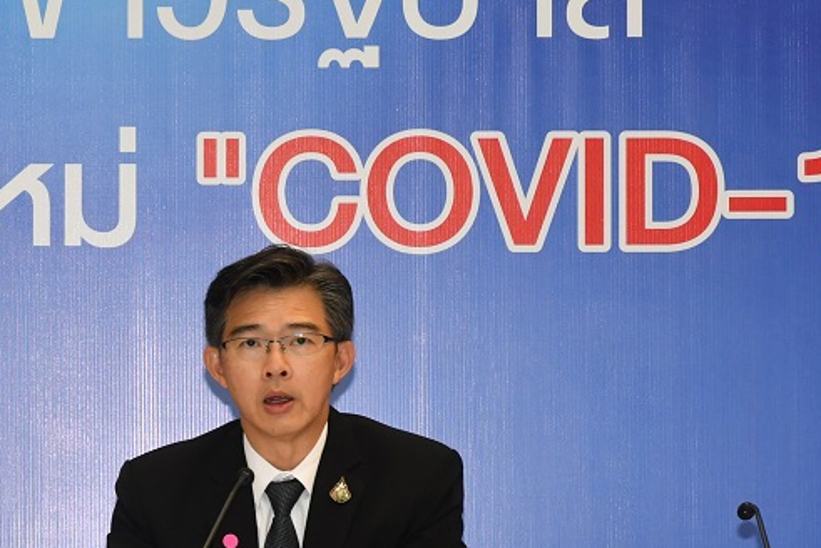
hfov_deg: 7.0
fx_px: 6686
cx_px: 100
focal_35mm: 293
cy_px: 503
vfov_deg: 4.7
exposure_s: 1/250
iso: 1000
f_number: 4.5
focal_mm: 80
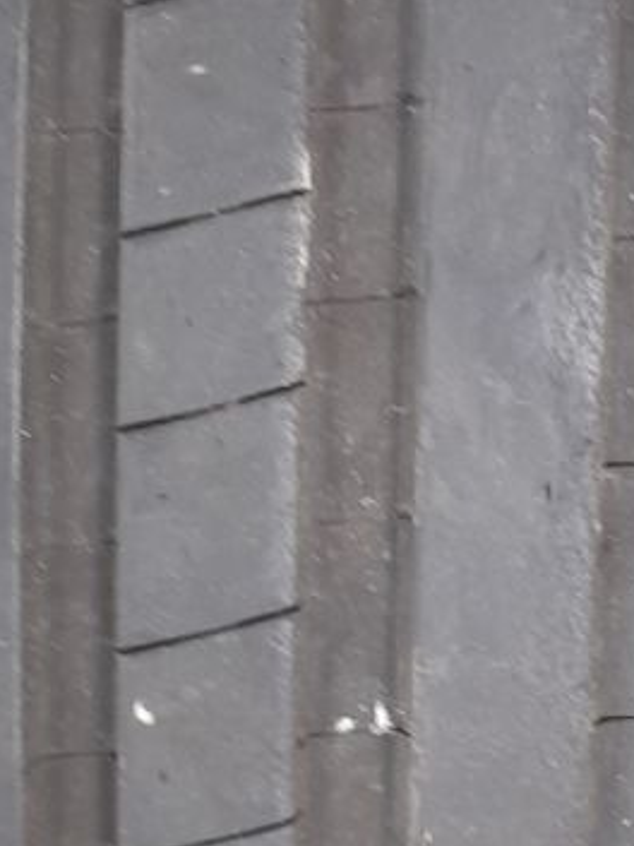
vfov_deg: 20.4
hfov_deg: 15.3
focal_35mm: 96
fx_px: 2344
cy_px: 351
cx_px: 491
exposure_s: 1/50
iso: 200
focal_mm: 3.98
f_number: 1.8
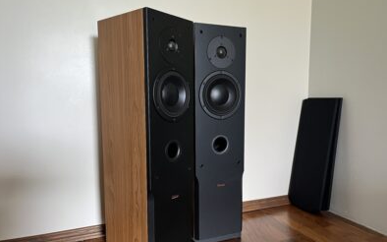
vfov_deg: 44.4
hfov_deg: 66.5
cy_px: 138
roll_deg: +0.9
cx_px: 194
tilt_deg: -7.3
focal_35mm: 28
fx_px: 295
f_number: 1.6
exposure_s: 1/60
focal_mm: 5.1
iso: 250
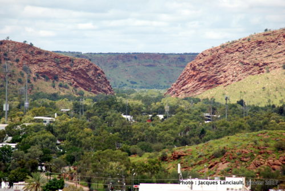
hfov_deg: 6.9
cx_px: 142
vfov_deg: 4.6
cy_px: 96
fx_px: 2378
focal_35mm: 300
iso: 100
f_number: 5.6
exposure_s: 1/320
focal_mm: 200
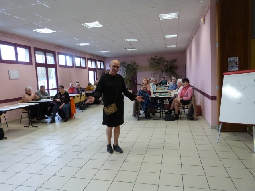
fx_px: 192
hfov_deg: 67.3
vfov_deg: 53.1
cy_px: 96
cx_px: 128
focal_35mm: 26
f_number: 2.8
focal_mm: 4.5
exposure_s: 1/60
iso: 400
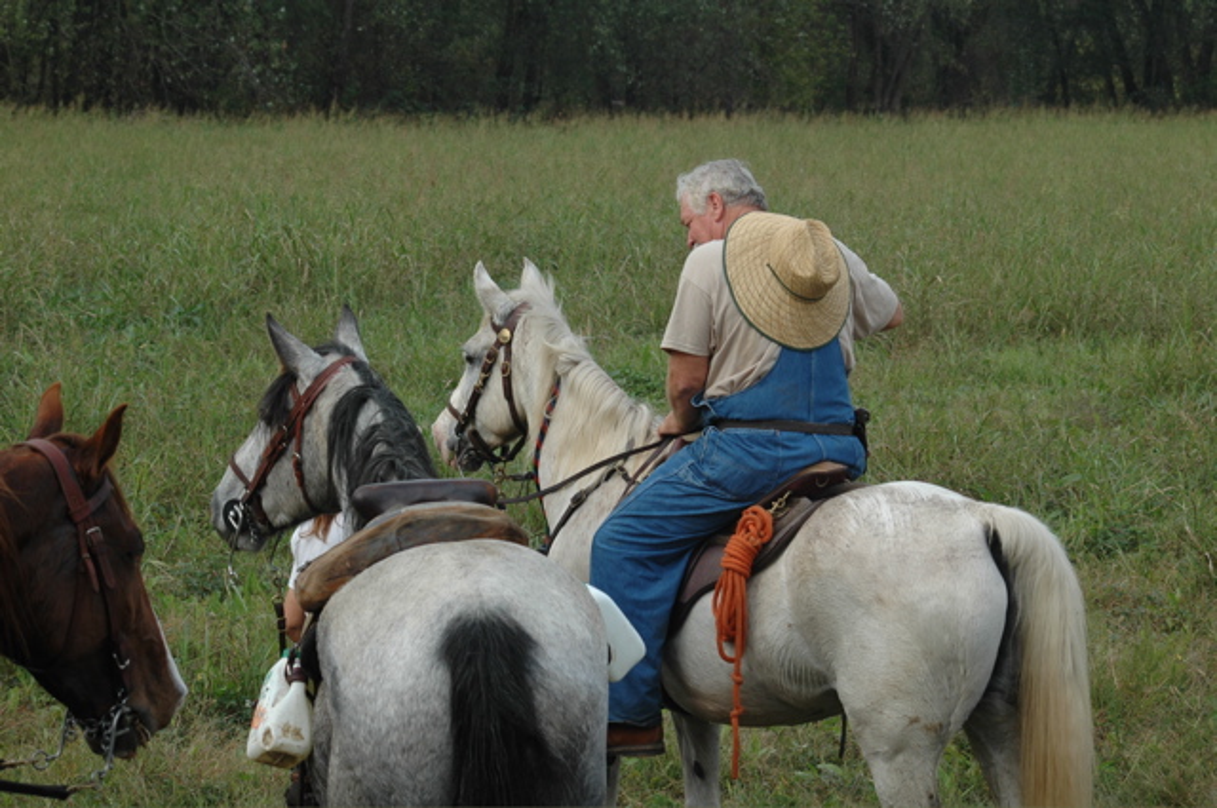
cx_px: 608
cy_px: 404
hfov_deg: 19.5
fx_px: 3545
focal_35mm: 105
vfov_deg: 13.0
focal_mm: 70
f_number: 8
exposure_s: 1/250
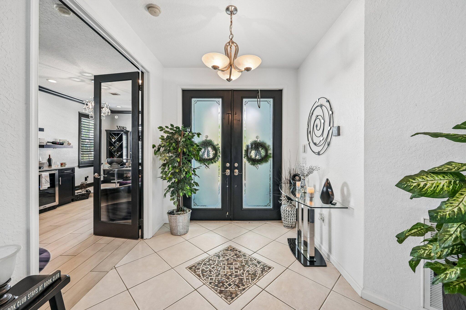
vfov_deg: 81.2
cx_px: 233
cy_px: 155
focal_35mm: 14
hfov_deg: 104.3
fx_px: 181
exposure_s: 1/80
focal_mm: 14
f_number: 8
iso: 2500
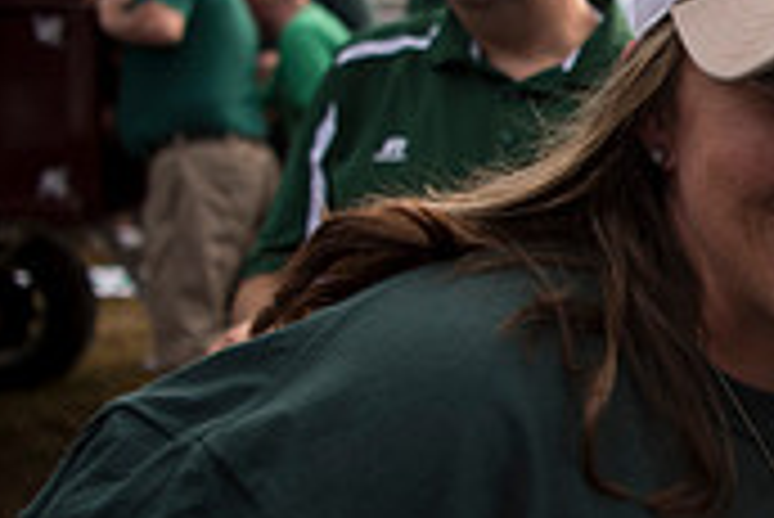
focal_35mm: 81
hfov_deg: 21.0
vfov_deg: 16.9
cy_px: 300
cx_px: 1184
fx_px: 1743
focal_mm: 24
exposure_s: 1/2000
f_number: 2.8
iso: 250
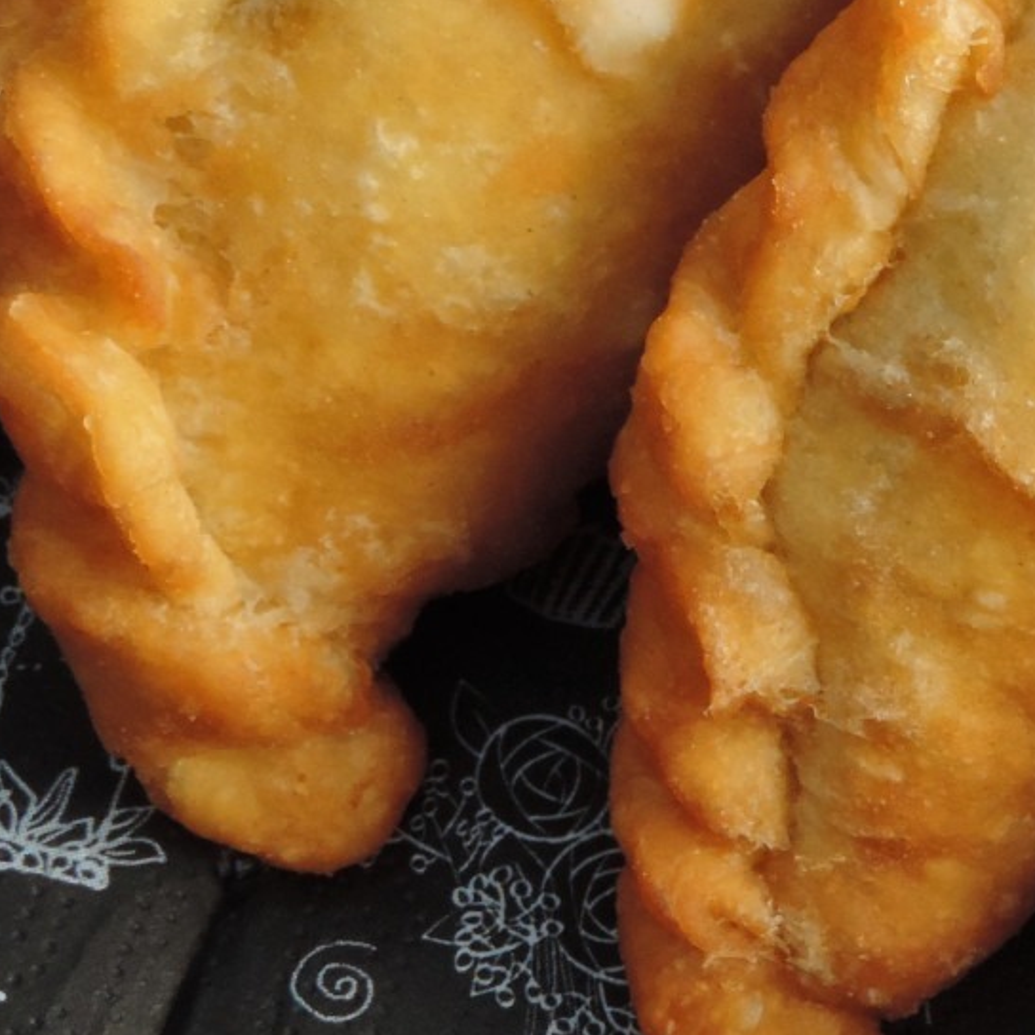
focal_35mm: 156
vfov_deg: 11.2
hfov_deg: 11.2
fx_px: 5277
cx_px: 866
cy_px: 217
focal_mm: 10.7
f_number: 3.7
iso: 220
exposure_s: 1/60
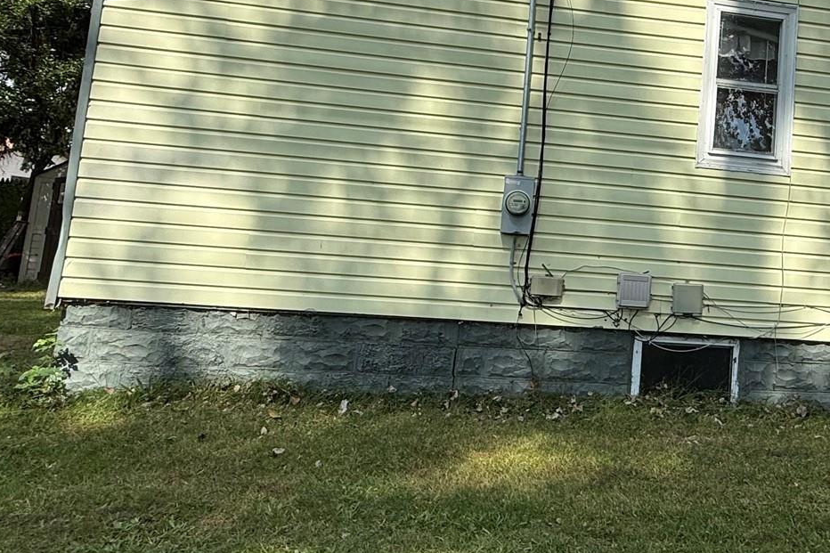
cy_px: 158
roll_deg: -3.2
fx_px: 738
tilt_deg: +7.5
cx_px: 631
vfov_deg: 40.3
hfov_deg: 55.7
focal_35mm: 32
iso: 50
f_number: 2.2
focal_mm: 2.22
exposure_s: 1/955
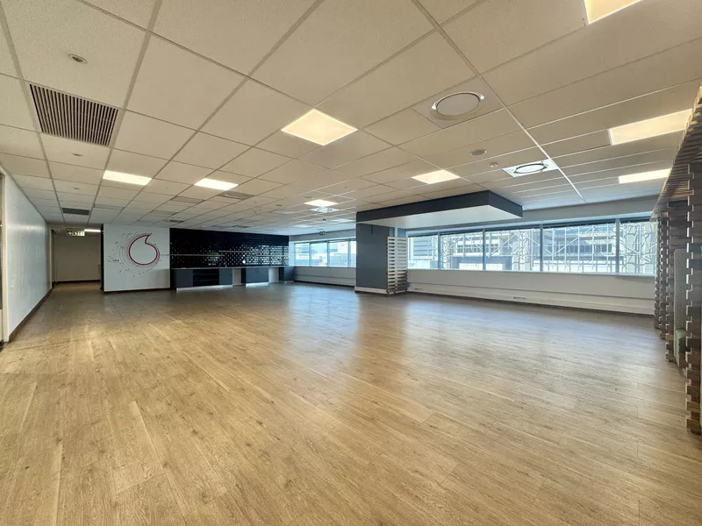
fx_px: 284
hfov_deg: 102.1
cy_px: 263
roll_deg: +0.0
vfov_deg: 85.7
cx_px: 351
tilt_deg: -0.7
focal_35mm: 14
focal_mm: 2.22
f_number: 2.2
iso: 80
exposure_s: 1/100
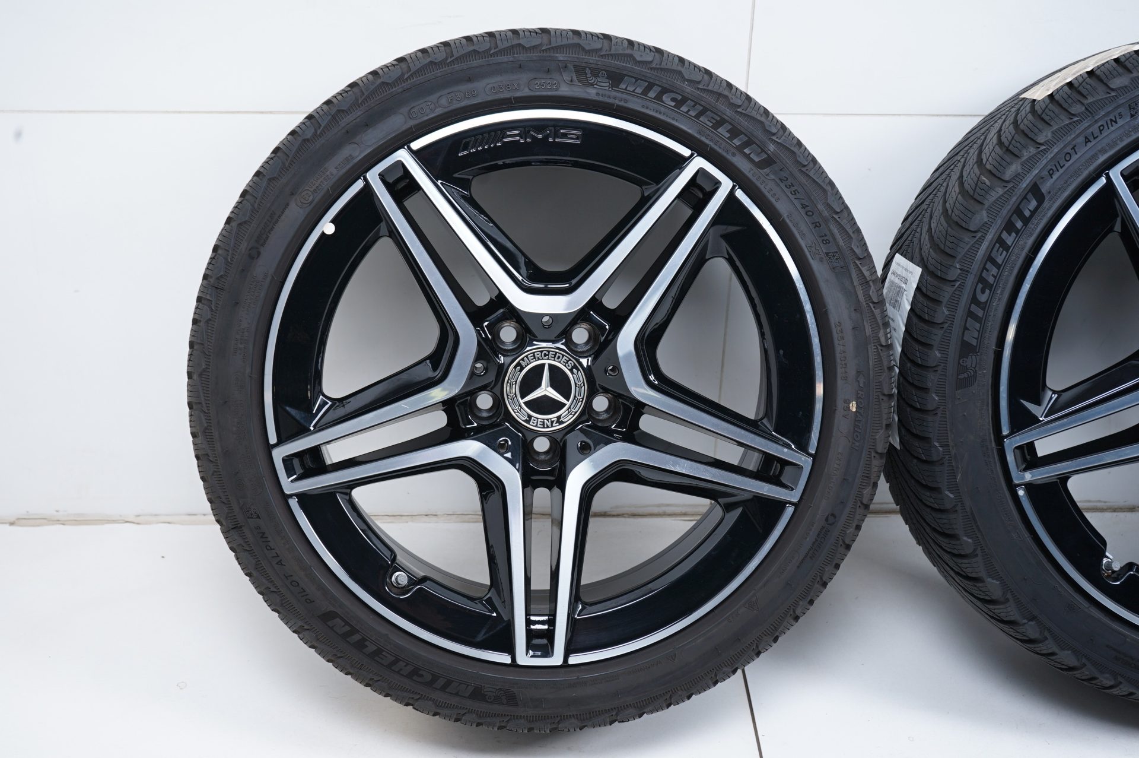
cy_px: 379
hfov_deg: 37.5
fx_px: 1676
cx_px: 570
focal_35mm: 53
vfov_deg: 25.5
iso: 250
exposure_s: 1/125
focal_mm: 53
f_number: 7.1
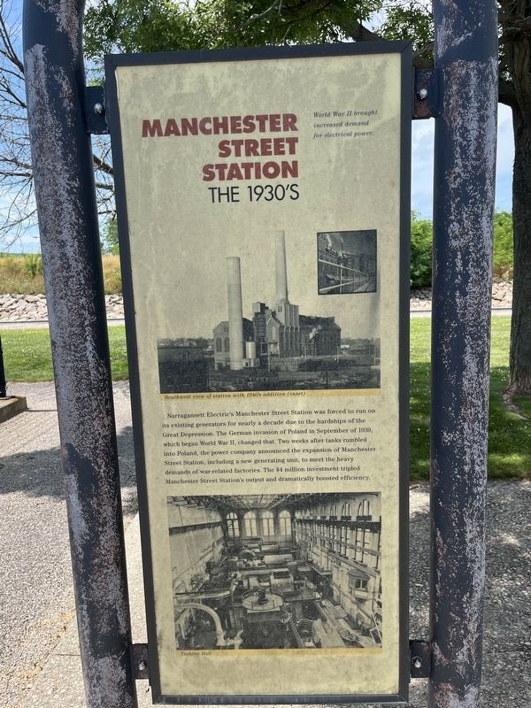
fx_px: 532
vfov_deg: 67.3
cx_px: 266
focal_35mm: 26
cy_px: 354
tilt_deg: -7.3
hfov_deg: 53.1
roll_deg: +1.2
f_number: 1.6
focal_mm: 5.1
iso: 50
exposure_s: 1/1890
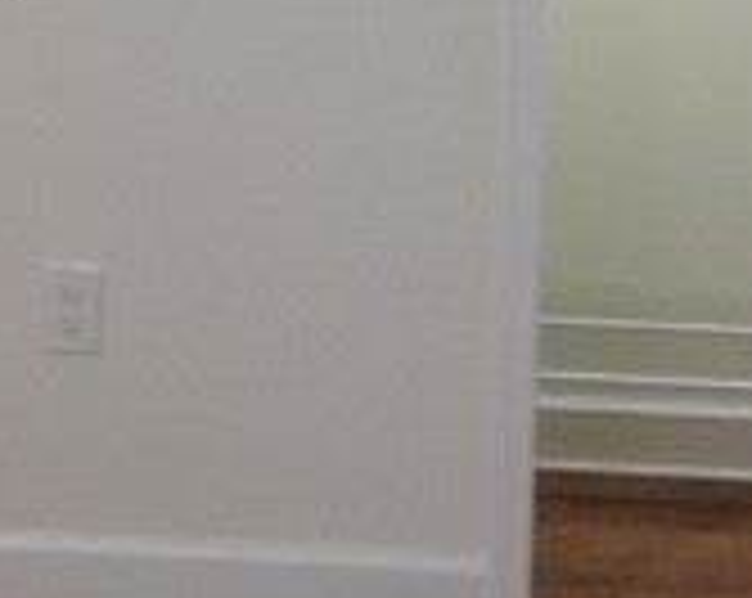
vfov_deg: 11.6
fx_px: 2910
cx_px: 531
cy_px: -40
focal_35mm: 131
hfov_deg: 14.7
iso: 50
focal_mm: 4.28
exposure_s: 1/40
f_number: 2.4
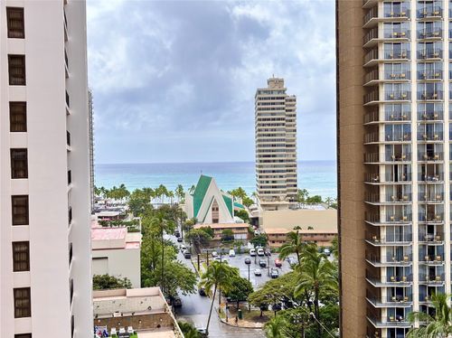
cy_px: 169
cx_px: 226
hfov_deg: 45.8
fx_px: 535
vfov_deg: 35.1
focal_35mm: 41
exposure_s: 1/2571
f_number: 1.6
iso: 50
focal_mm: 5.96
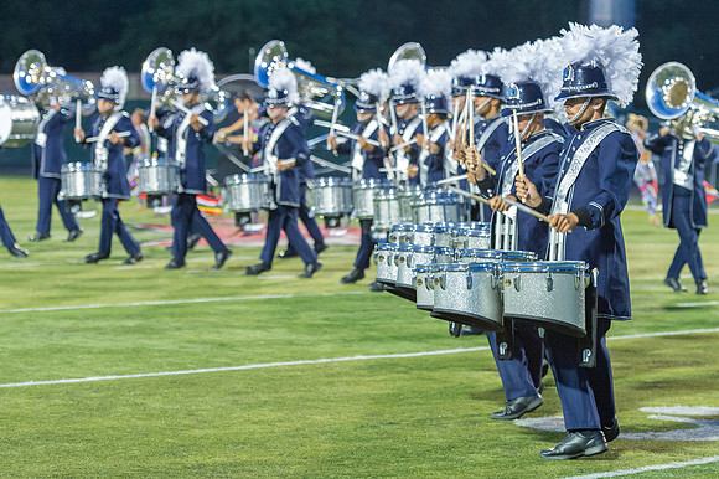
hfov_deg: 13.8
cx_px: 471
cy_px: 182
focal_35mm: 149
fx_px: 2972
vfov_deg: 9.2
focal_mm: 102
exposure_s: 1/320
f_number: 3.5
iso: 6400
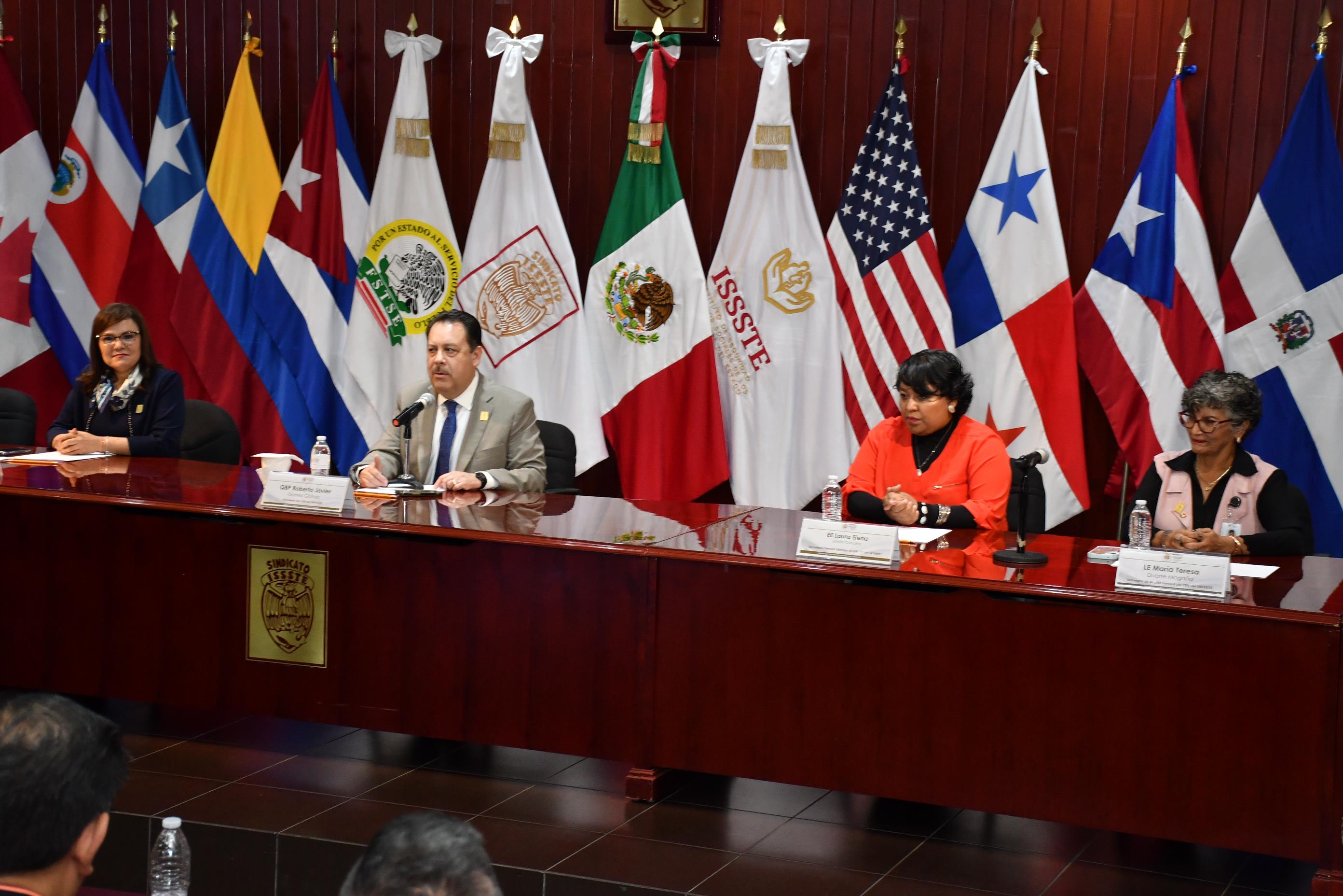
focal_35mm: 67
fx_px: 2499
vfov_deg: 20.3
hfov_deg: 30.1
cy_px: 448
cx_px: 672
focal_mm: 45
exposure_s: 1/100
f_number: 5.6
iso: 1250
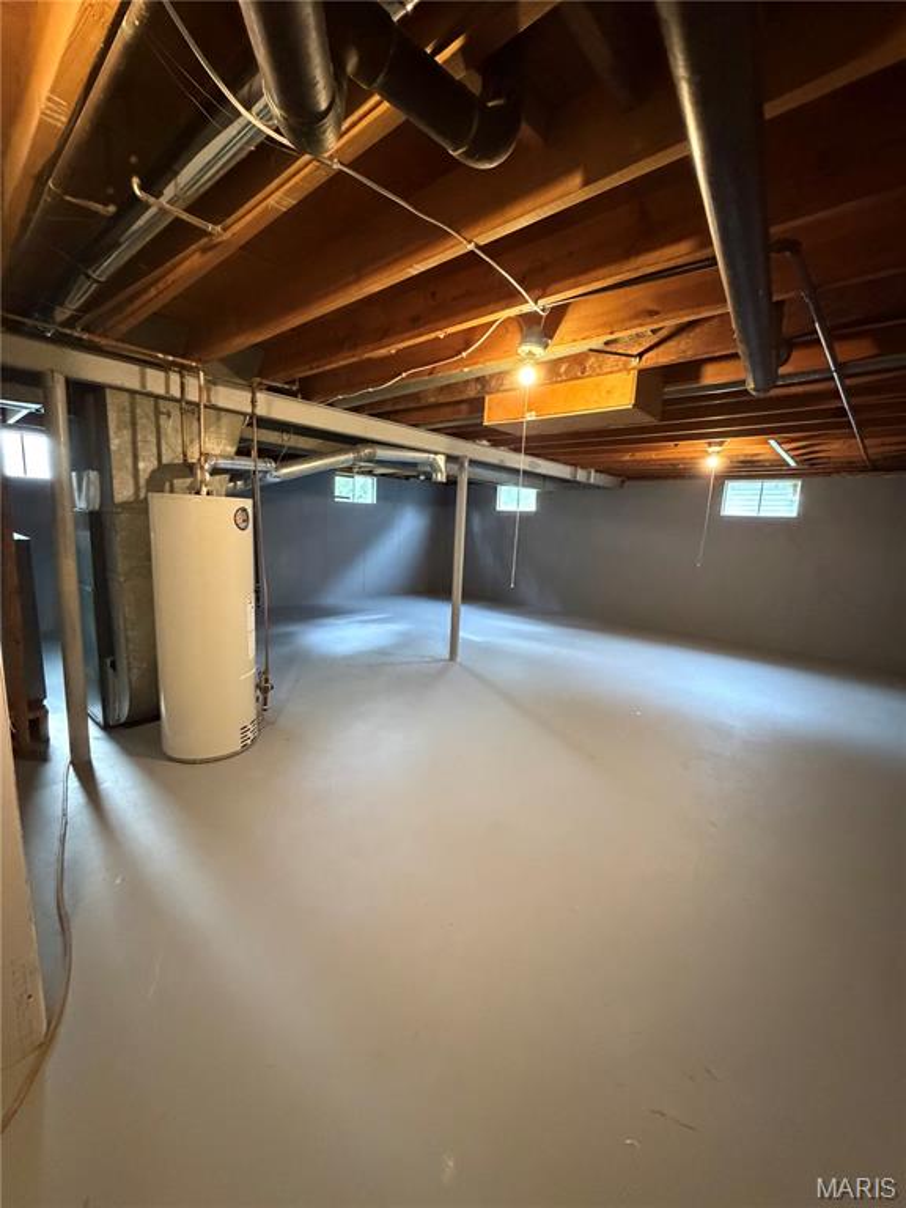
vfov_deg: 102.1
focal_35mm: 14
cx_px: 453
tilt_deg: -9.0
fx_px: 489
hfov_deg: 85.7
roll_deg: -0.9
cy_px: 604
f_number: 2.2
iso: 1250
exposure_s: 1/60
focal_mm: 2.22
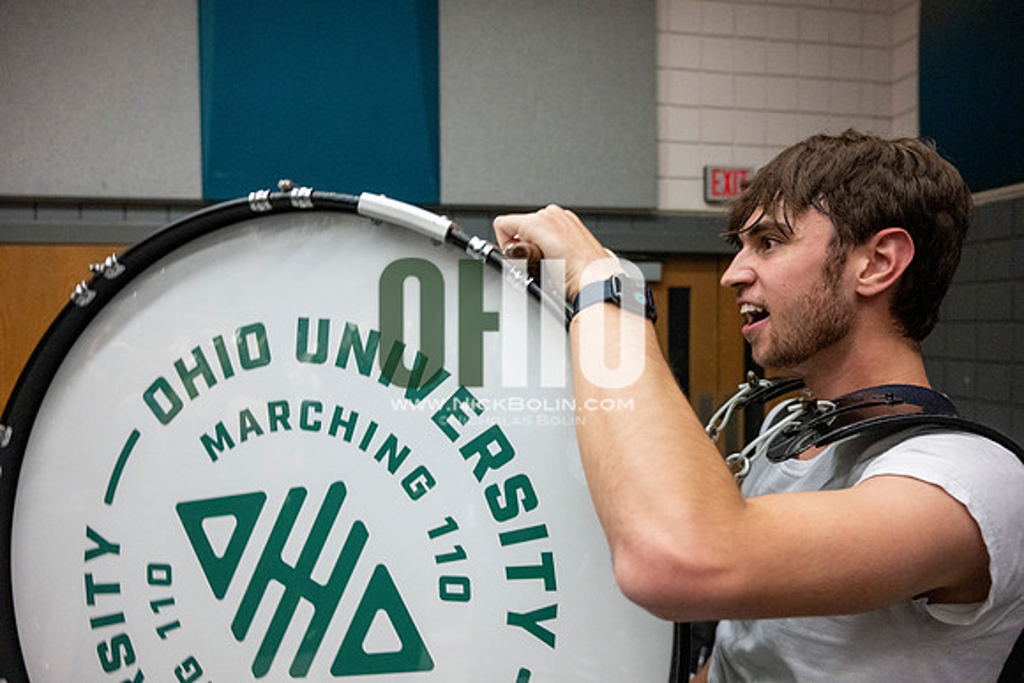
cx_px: 512
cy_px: 342
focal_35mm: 24
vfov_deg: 53.2
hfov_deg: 73.7
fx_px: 683
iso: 10000
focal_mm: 24
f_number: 4
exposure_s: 1/500
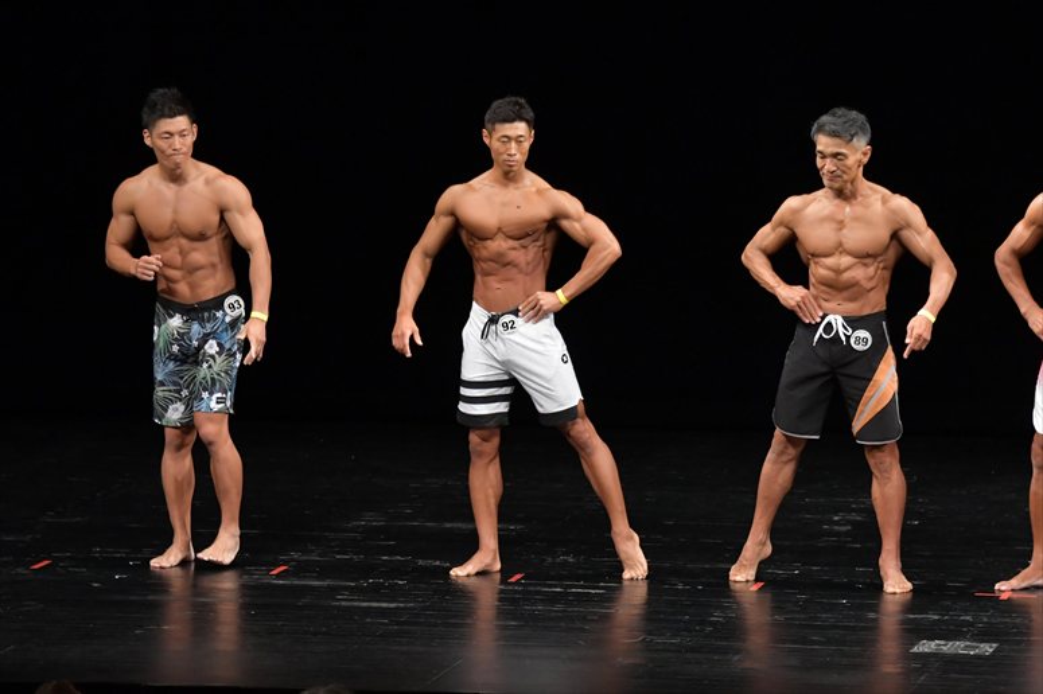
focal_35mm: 217
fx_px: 6284
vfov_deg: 6.3
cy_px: 347
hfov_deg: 9.5
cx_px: 522
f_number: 5.6
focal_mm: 145
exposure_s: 1/400
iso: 3200
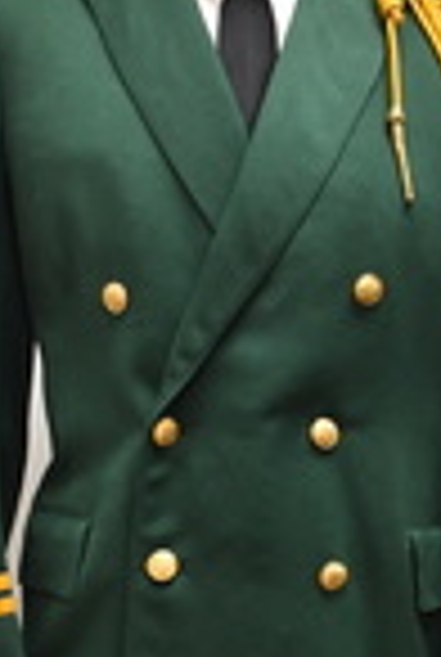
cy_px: 630
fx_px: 1518
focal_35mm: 83
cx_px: 252
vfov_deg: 23.6
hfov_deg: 16.5
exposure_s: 1/100
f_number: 4.5
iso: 1000
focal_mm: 18
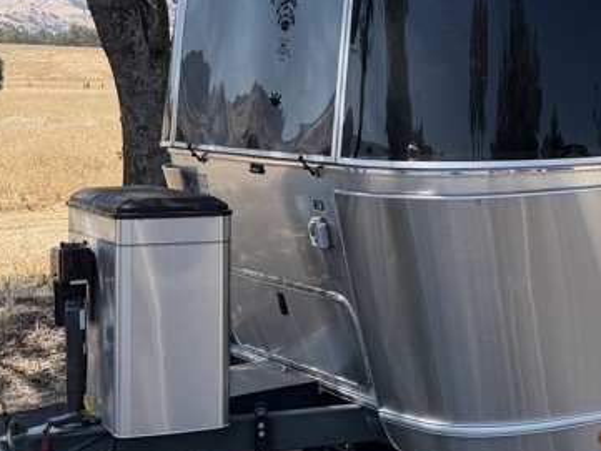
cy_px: 130
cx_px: 734
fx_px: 1181
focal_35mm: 68
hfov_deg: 25.4
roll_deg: -0.4
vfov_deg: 21.5
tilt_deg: -4.7
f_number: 1.78
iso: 80
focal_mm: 6.76
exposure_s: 1/2611
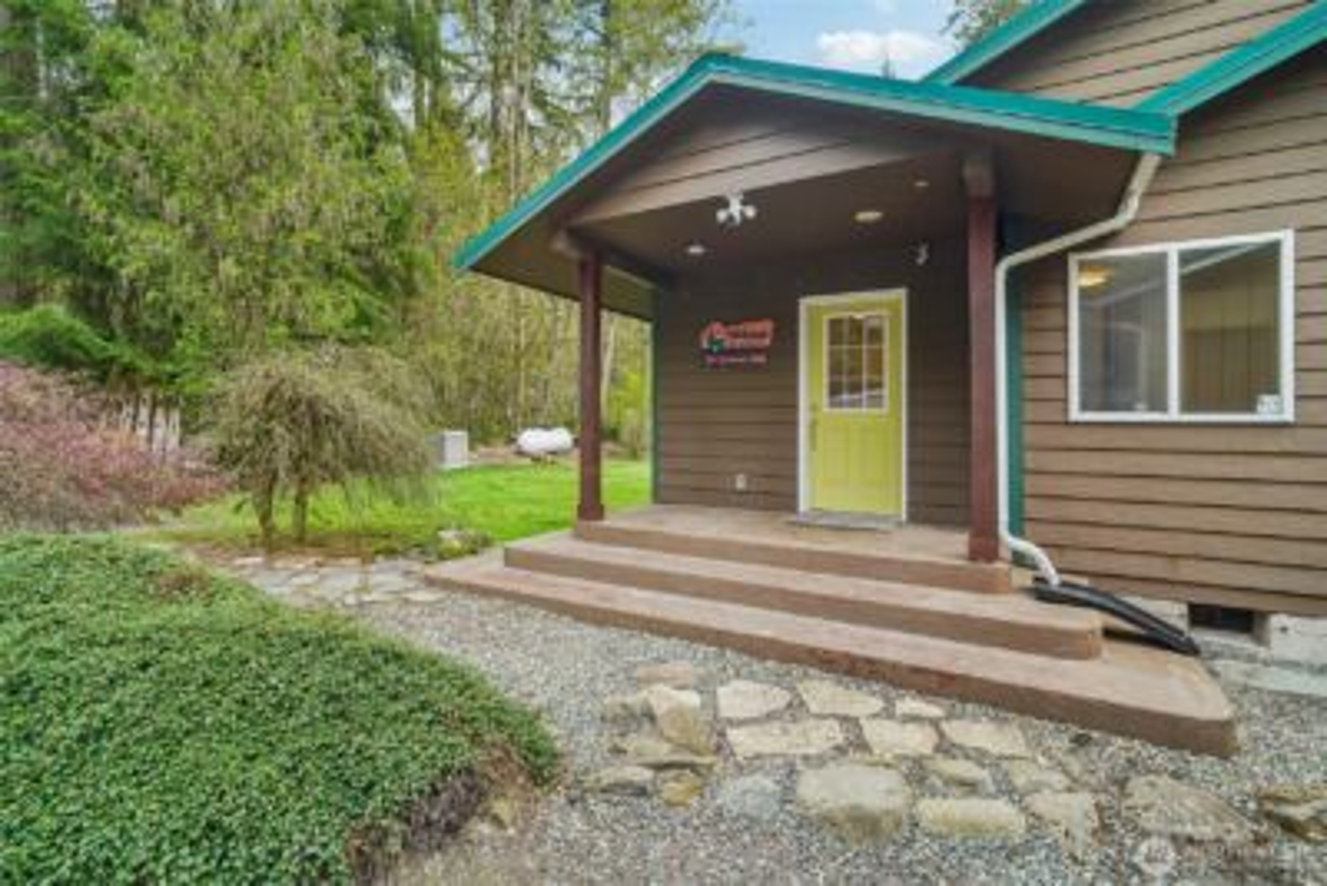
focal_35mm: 16
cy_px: 443
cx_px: 664
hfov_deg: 96.7
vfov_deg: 73.8
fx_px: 590
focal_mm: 16
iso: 1600
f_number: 8
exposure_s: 1/250
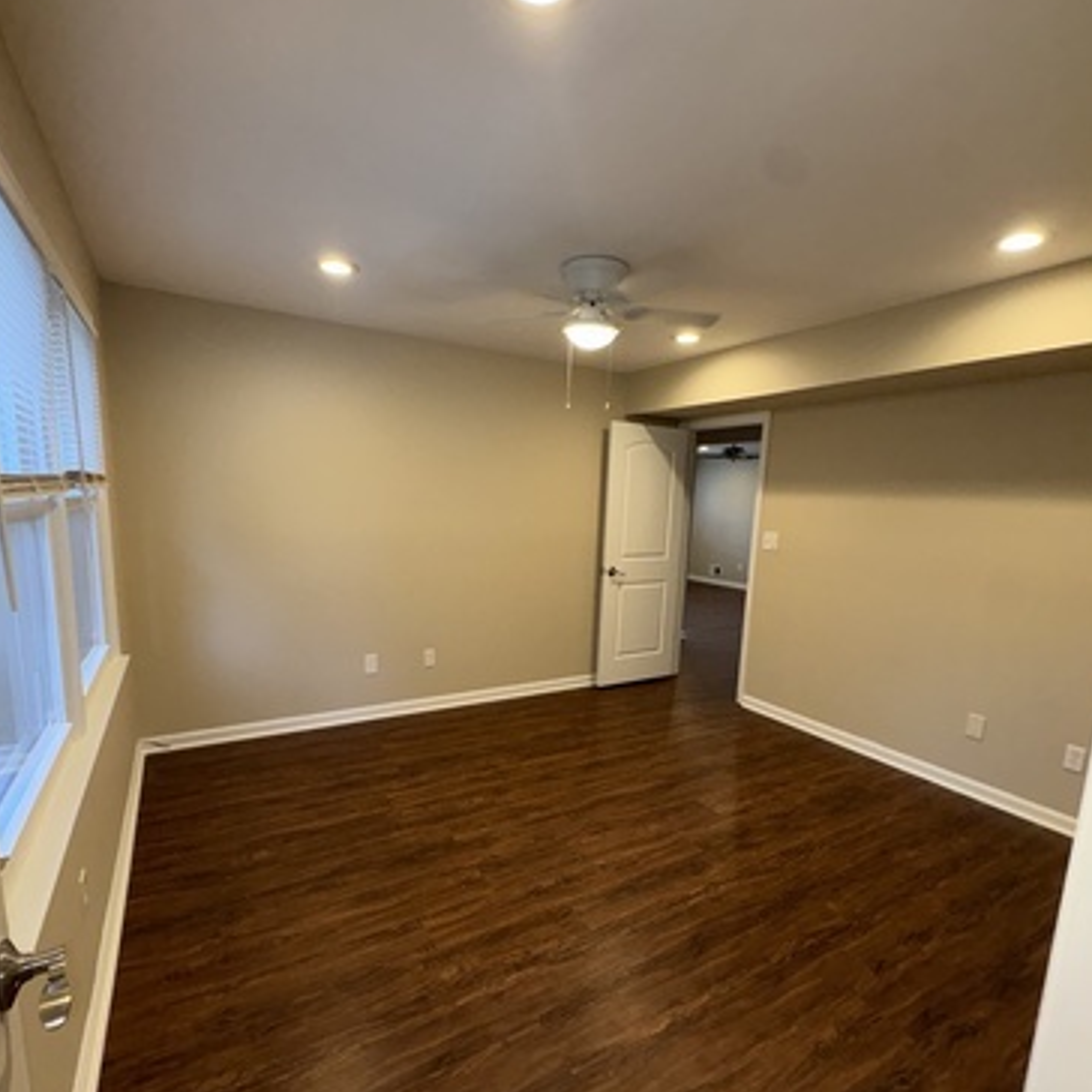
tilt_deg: -9.4
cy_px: 606
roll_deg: -2.2
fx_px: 607
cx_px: 544
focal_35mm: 17
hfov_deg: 84.0
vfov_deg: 83.7
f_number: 2.2
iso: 125
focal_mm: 2.22
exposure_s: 1/60
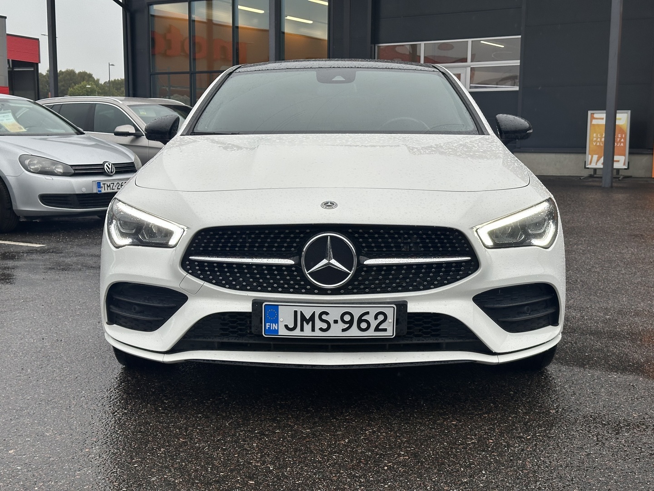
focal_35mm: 48
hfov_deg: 39.7
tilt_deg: -5.9
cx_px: 327
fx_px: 907
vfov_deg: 30.3
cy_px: 246
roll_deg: -0.5
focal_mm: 6.86
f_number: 1.78
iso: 64
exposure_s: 1/508
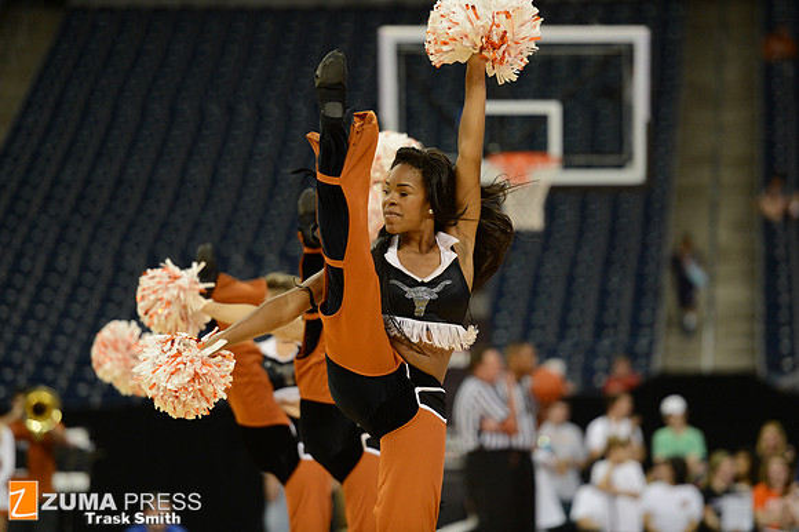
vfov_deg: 6.9
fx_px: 4436
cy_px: 266
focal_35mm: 200
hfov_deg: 10.3
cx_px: 400
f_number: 2.8
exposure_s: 1/1250
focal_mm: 200
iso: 3200
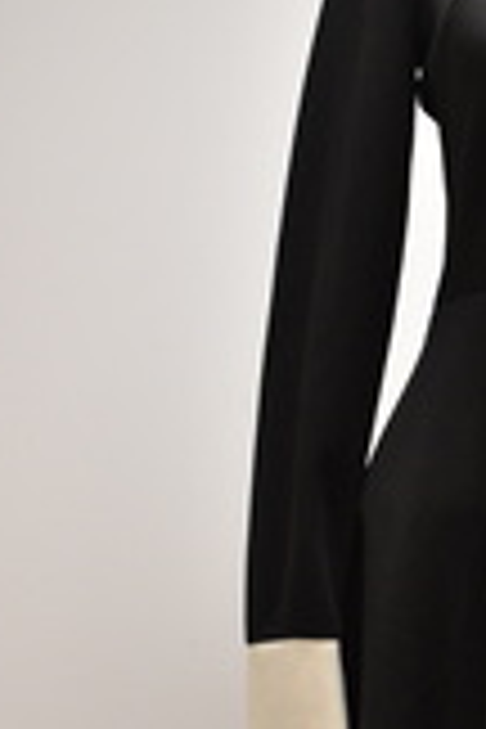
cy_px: 608
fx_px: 1519
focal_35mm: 75
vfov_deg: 26.4
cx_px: 608
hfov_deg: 17.2
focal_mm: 18
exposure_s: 1/125
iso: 1000
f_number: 4.5
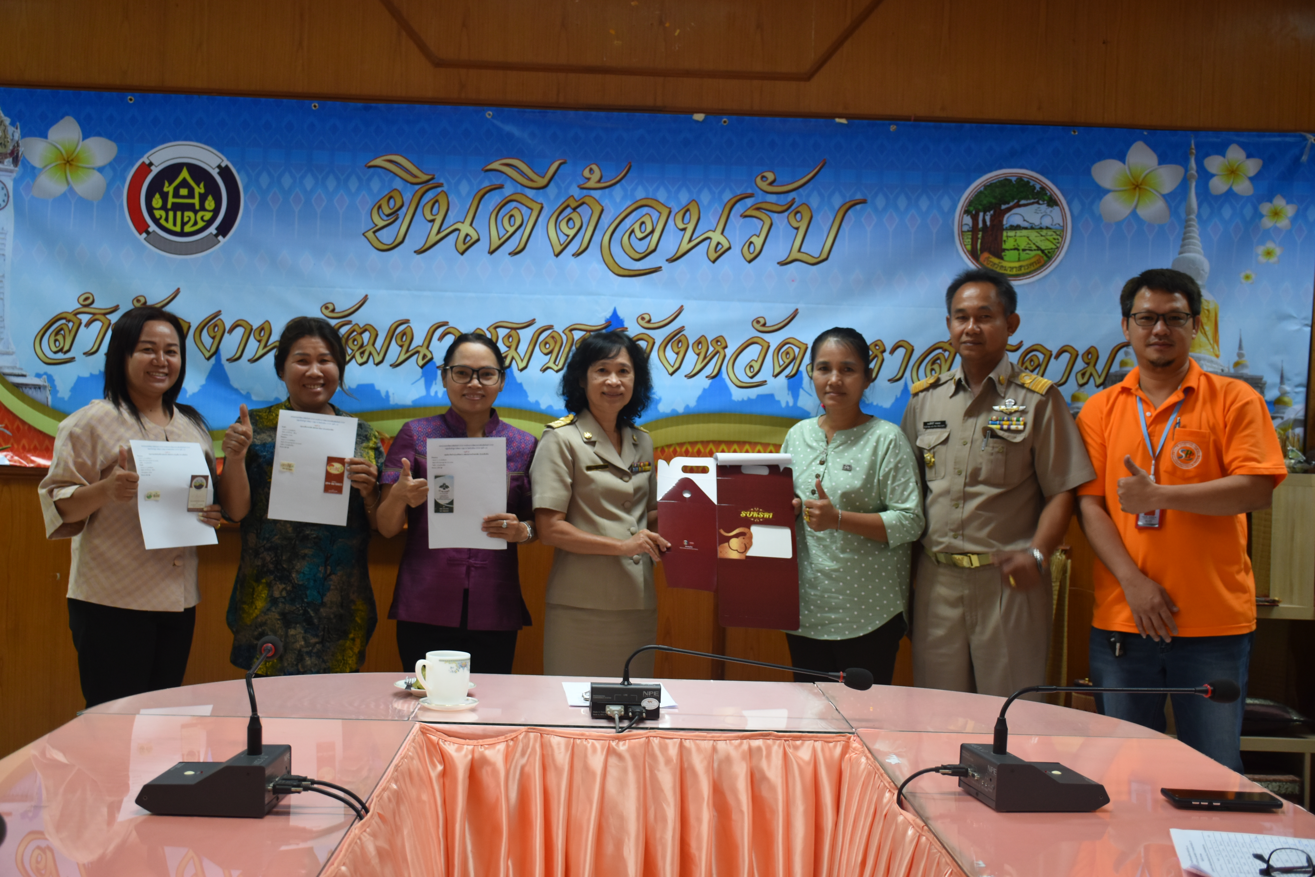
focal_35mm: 40
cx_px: 658
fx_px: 1479
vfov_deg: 33.0
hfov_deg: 47.9
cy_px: 438
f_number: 4
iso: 640
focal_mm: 27
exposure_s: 1/60
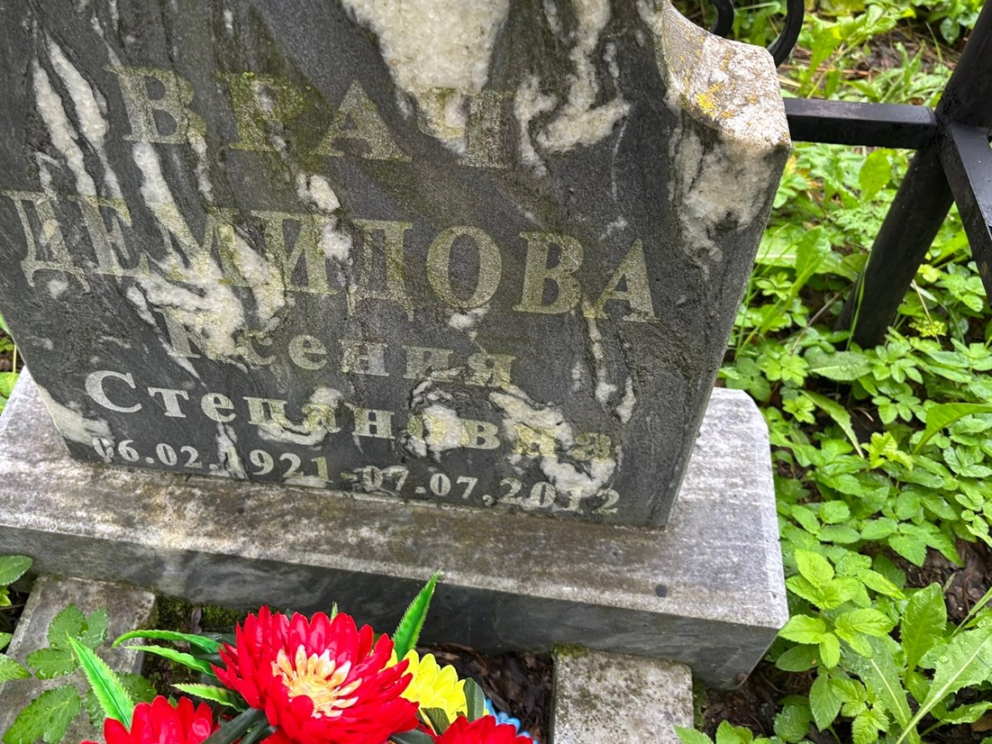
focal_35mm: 34
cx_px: 396
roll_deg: +1.0
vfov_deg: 41.5
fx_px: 974
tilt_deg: -43.2
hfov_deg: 53.6
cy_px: 287
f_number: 1.6
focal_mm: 5.96
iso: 80
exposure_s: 1/121
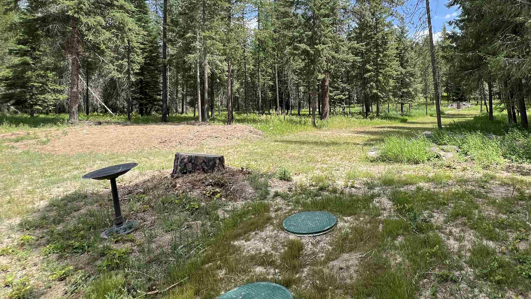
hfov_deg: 83.9
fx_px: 282
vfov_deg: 54.0
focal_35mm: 20
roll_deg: +1.8
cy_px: 84
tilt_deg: +1.8
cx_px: 349
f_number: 1.8
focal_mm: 1.57
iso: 32
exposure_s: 1/602
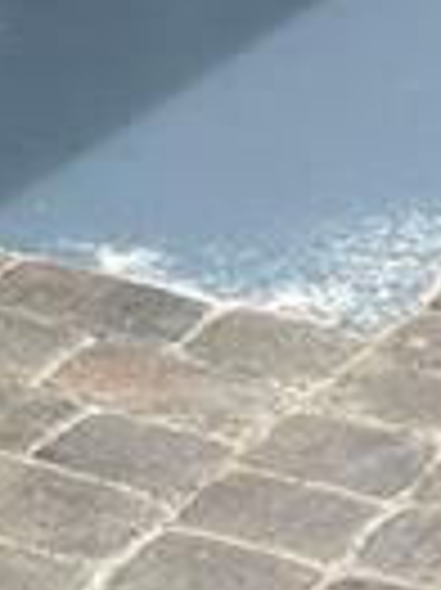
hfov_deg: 9.2
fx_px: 2603
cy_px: 703
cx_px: -374
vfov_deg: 12.6
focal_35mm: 153
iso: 50
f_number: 1.5
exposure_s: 1/5882
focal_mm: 5.7
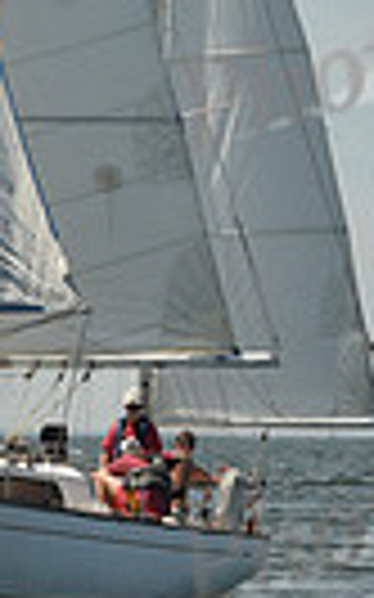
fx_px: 5077
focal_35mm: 311
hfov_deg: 4.2
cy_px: -135
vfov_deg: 6.7
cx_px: -52
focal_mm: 70
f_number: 9
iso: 320
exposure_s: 1/1600
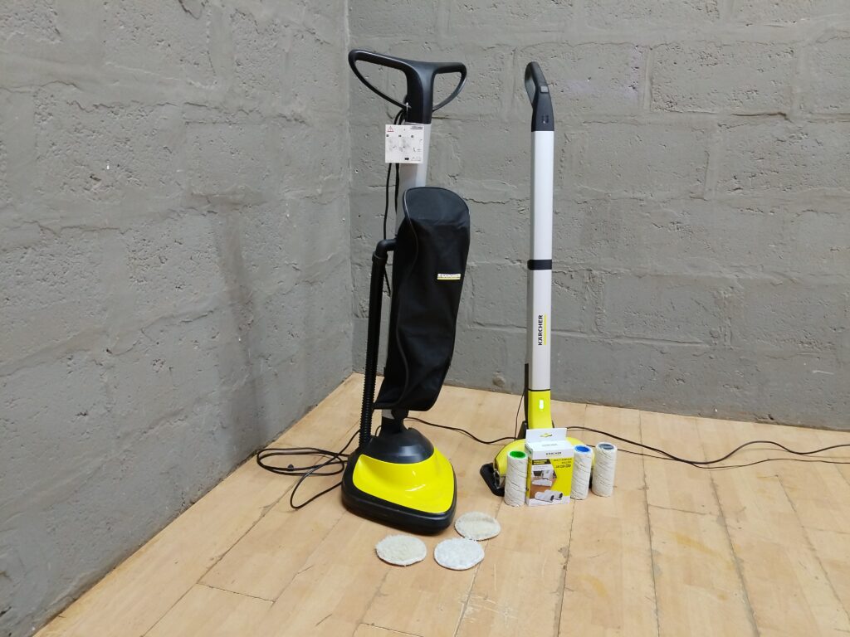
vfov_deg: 53.1
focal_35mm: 26
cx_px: 425
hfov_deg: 67.3
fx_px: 638
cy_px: 318
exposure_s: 1/20
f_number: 1.8
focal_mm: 4.25
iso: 554
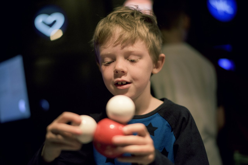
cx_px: 124
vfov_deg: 23.4
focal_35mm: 58
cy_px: 82
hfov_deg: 34.5
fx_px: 400
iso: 1250
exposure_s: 1/320
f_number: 1.4
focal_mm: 58
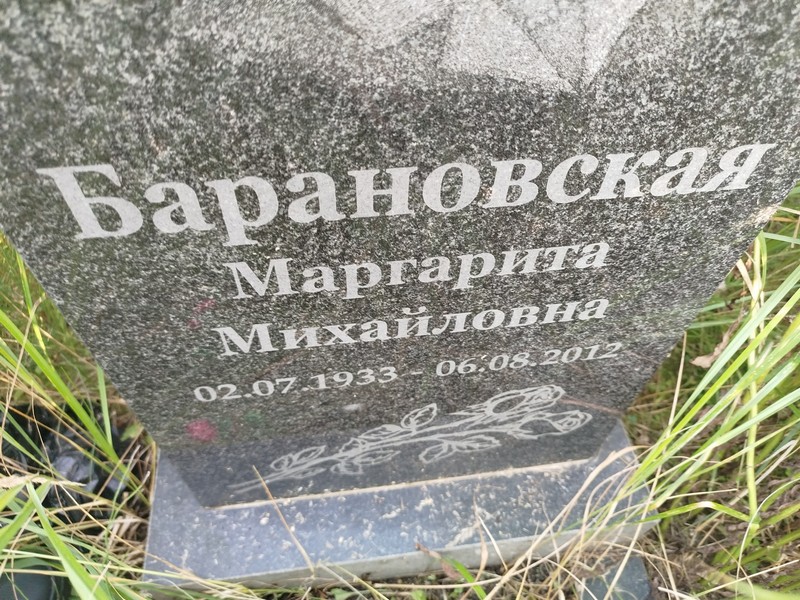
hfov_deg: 71.6
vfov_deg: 56.8
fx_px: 555
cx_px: 400
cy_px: 300
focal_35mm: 24
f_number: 1.7
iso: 200
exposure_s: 1/33
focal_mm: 5.31
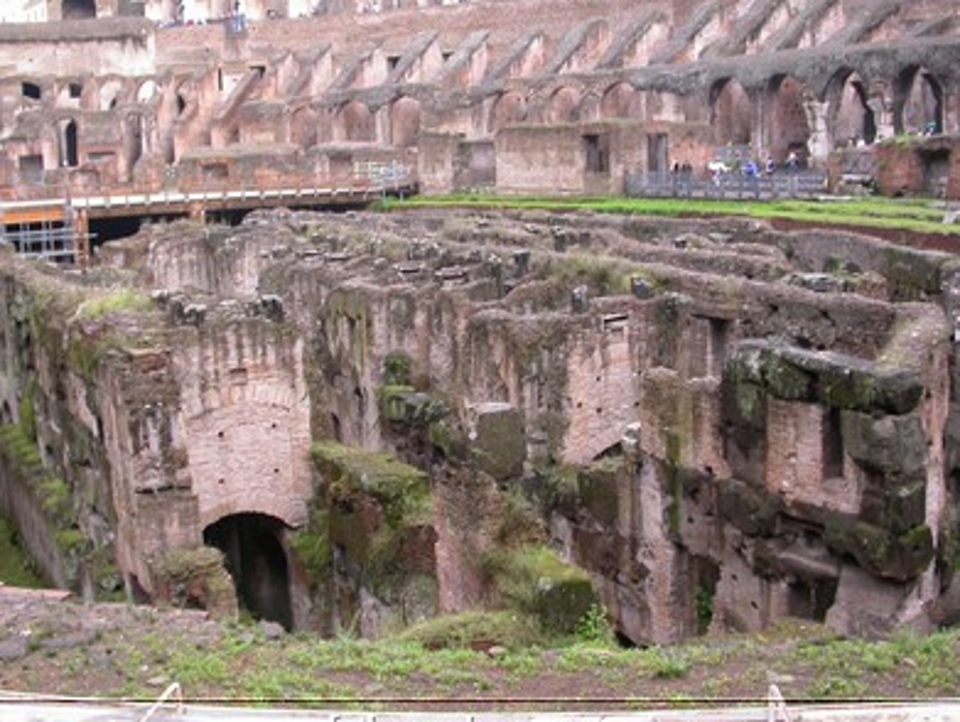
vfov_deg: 33.6
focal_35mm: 43
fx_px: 1194
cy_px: 352
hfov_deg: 43.8
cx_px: 463
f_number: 2.6
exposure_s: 1/10.9
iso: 100
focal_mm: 7.85
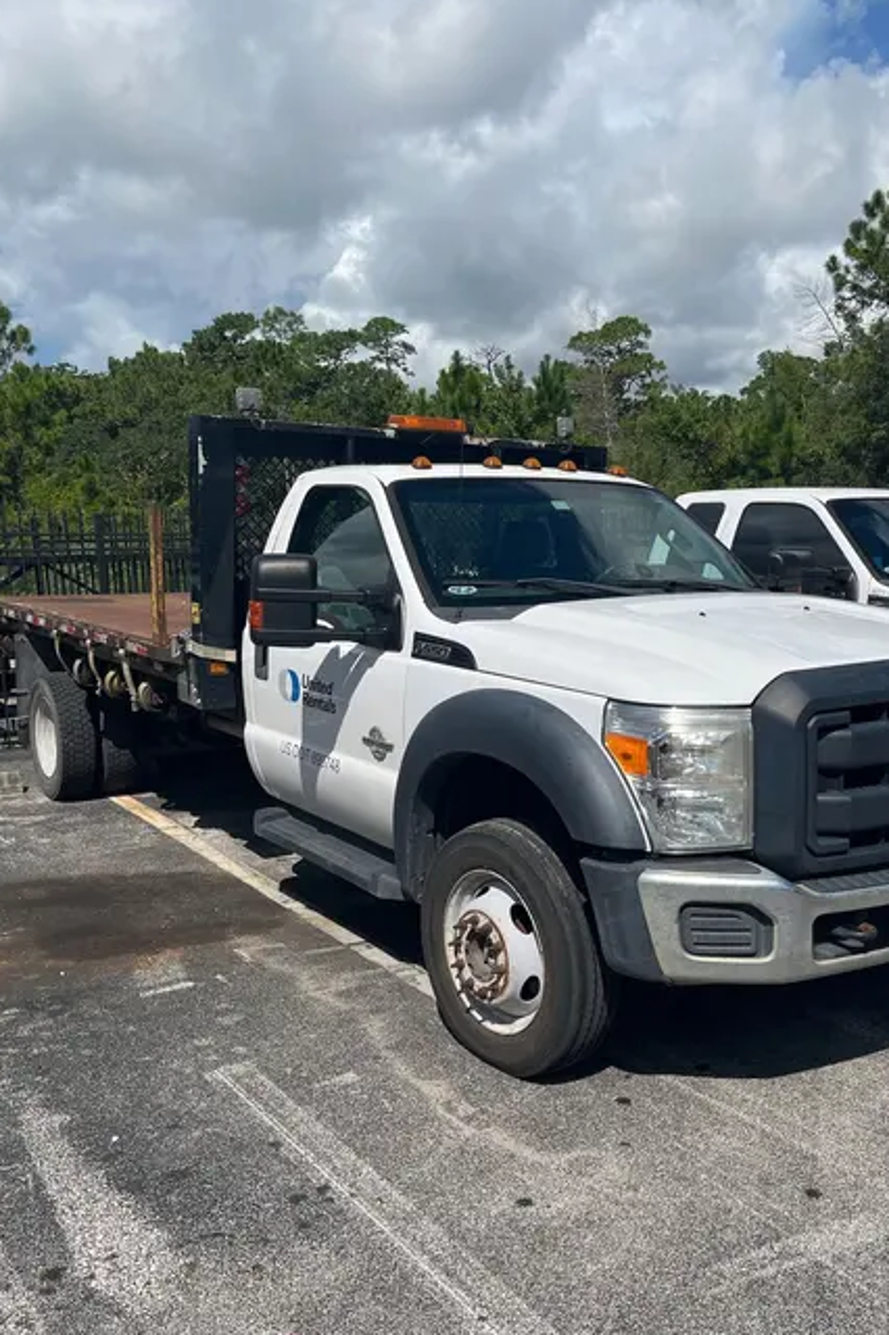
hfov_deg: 42.1
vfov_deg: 60.3
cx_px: 524
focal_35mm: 31
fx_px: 1149
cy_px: 712
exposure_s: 1/6173
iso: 50
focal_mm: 5.1
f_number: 1.6
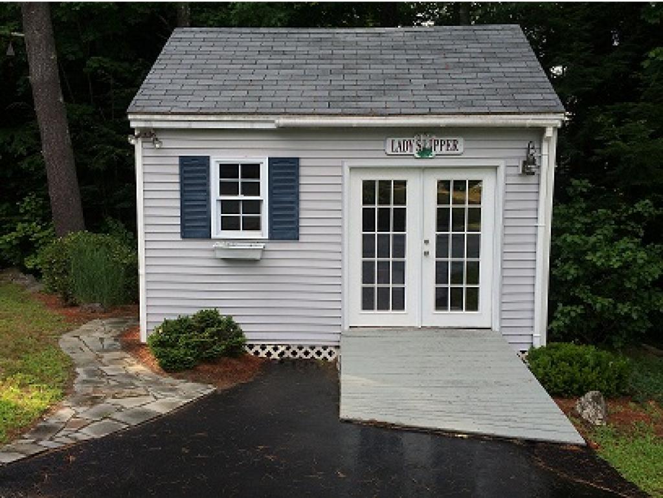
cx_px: 332
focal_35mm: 29
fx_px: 556
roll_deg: +0.8
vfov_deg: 48.3
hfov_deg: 61.6
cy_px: 249
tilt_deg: -6.8
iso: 32
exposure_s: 1/483
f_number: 2.2
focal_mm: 4.15
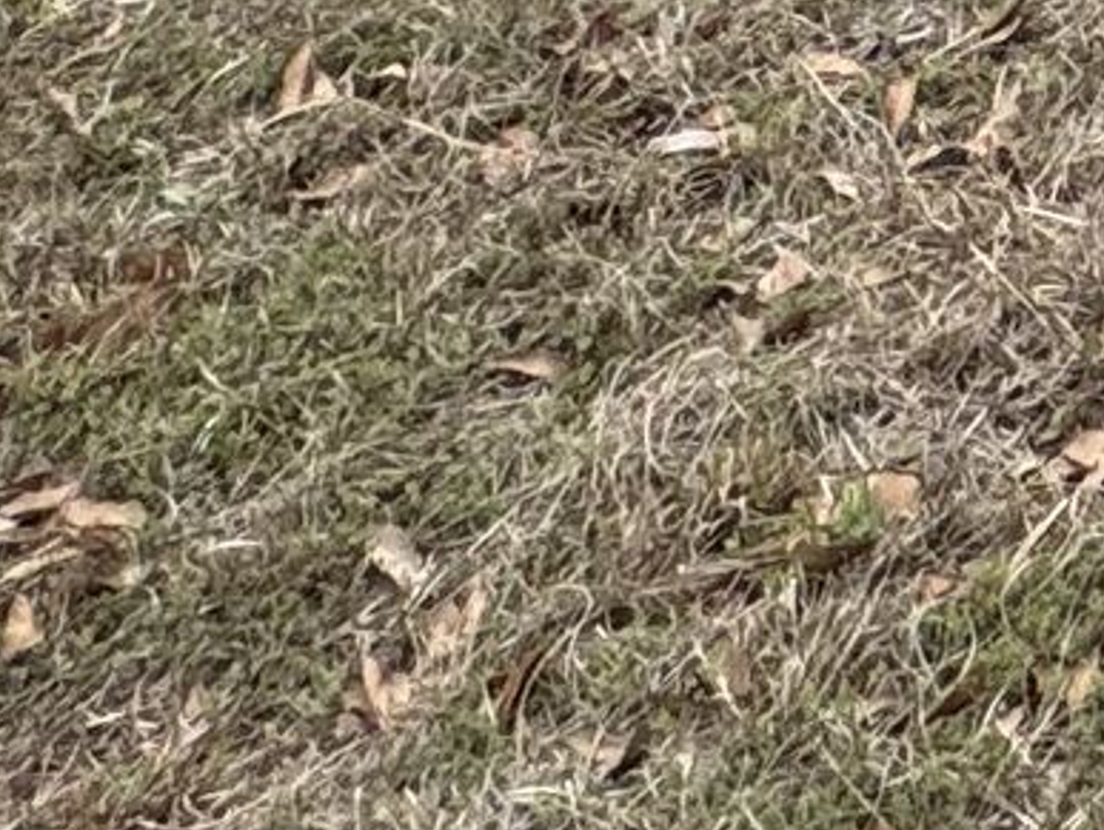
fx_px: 3543
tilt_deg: -3.7
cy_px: -2099
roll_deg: +2.4
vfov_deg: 8.9
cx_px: 2268
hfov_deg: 14.4
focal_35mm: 111
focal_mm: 2.22
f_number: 2.2
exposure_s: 1/1323
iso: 40
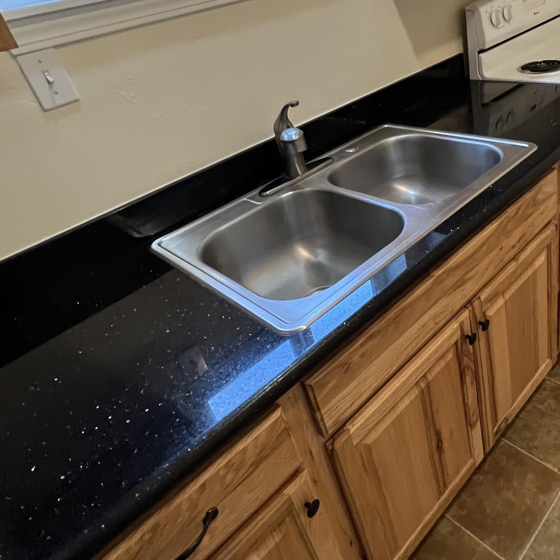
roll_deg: +8.4
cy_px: 230
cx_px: 383
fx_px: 458
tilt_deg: -29.4
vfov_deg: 62.5
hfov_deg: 61.1
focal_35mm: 25
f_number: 1.8
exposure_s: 1/60
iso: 500
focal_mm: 1.57
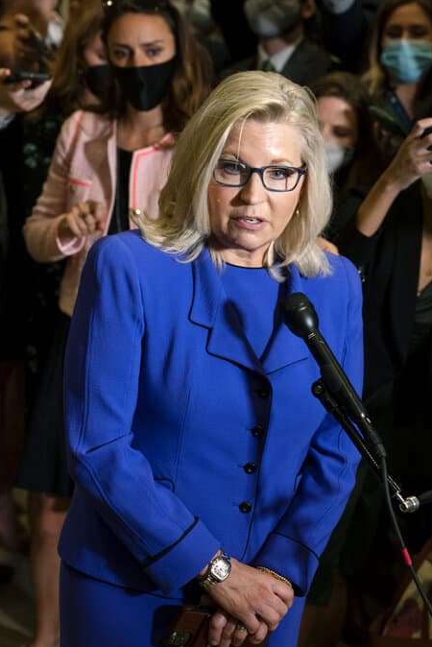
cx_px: 254
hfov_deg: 16.7
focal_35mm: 82
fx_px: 1474
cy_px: 327
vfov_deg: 24.8
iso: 2000
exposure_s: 1/250
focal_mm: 54
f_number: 3.5
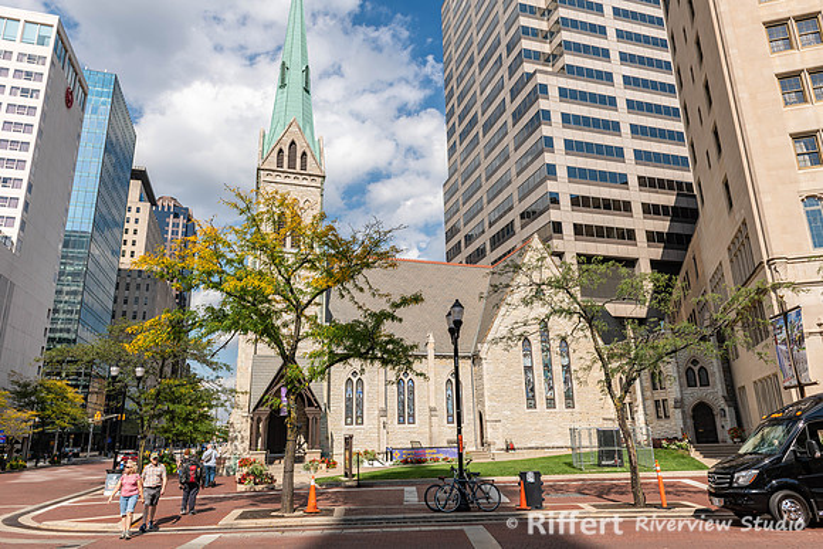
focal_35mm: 24
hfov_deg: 73.7
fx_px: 549
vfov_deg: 53.2
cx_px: 412
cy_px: 274
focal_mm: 24
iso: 64
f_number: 8
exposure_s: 1/160
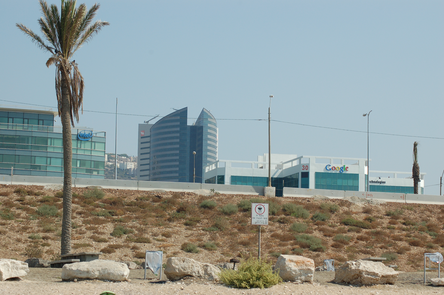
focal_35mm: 105
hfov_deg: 19.5
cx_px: 222
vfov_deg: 13.0
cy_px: 148
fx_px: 1294
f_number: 8
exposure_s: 1/400
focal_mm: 70
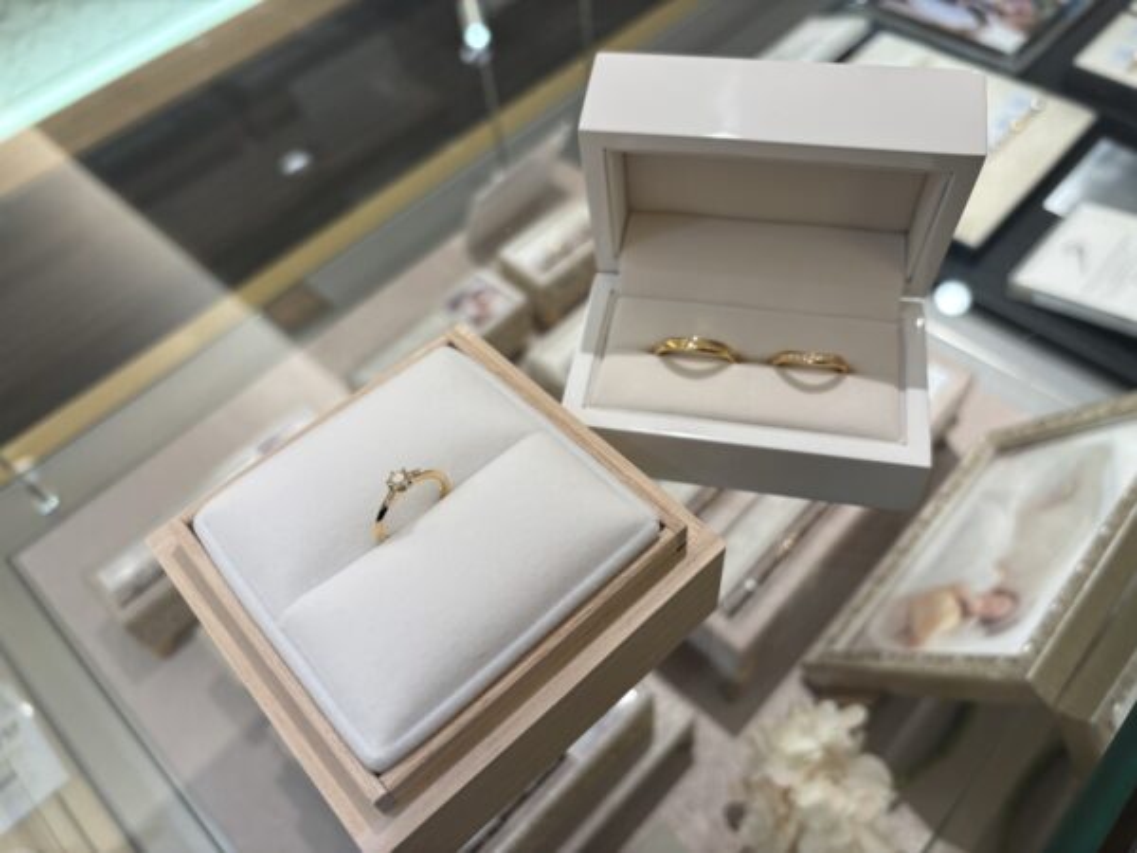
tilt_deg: -53.4
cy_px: 426
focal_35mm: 26
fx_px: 854
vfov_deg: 53.1
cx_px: 568
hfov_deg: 67.3
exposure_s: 1/120
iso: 64
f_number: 1.6
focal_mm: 5.96
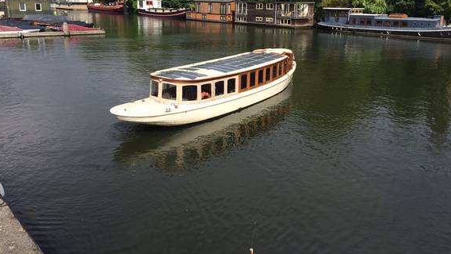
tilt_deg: -13.3
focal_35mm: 32
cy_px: 86
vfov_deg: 36.3
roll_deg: -0.6
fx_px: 383
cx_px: 225
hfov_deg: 61.0
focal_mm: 4.15
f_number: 2.2
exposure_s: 1/2564
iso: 32
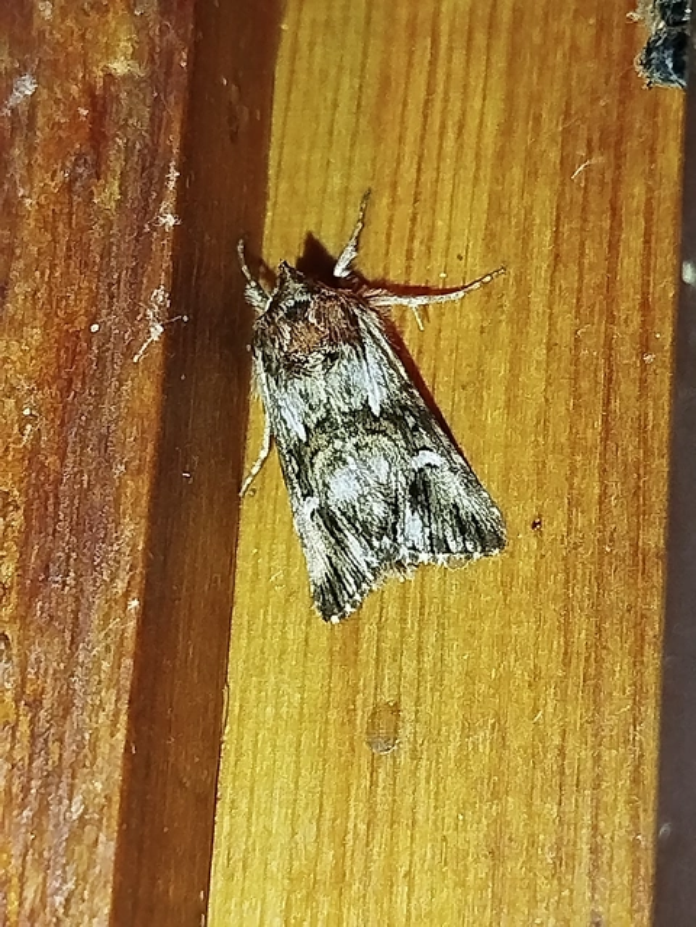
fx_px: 2493
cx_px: 348
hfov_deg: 15.9
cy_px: 464
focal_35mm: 93
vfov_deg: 21.1
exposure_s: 1/50
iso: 200
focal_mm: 5.31
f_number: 1.7
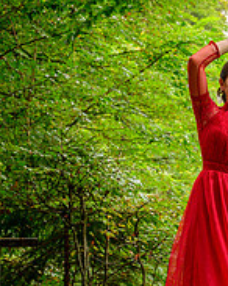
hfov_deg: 11.8
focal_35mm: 119
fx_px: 1005
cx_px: 428
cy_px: 181
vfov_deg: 16.2
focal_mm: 40
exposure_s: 1/250
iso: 400
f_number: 4.5
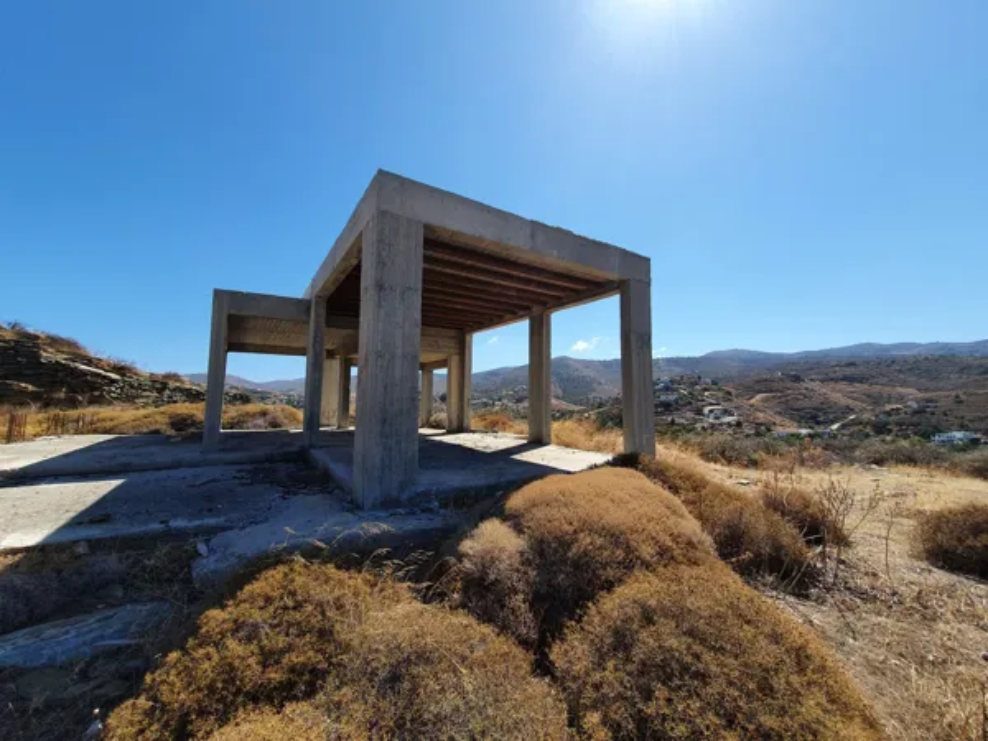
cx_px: 494
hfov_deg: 106.2
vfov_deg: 89.9
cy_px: 370
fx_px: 371
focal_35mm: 13
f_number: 2.2
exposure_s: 1/1128
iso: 50
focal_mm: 1.8
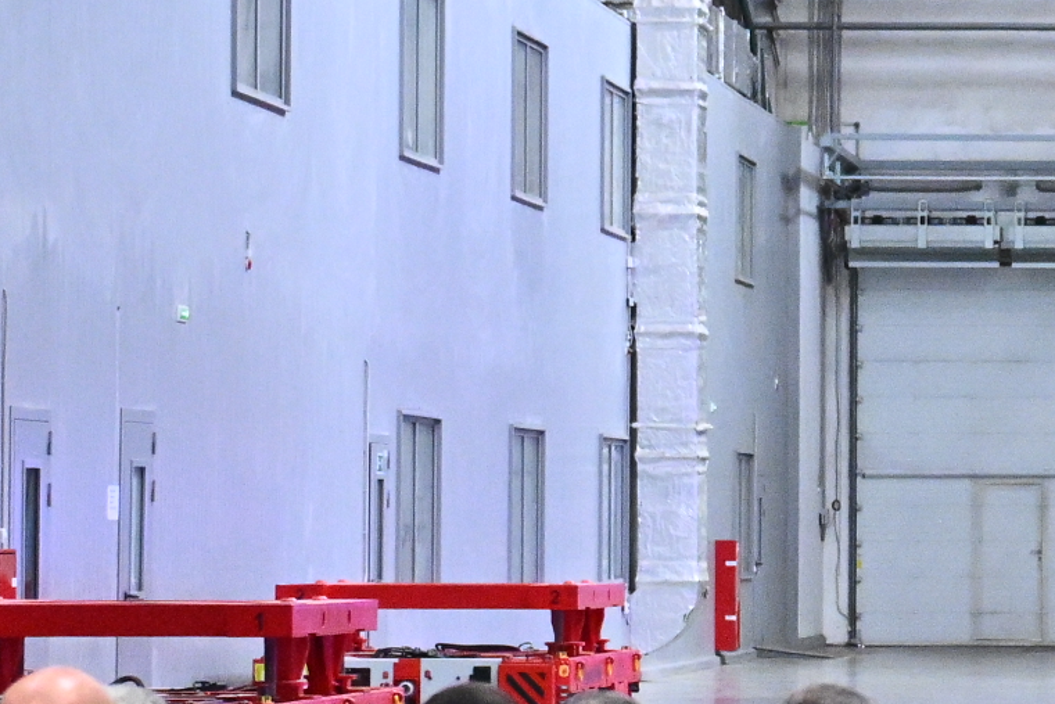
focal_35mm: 206
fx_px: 6039
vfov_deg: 6.7
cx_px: 1558
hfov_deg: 9.7
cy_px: 385
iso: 4000
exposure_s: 1/800
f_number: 3.2
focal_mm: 38
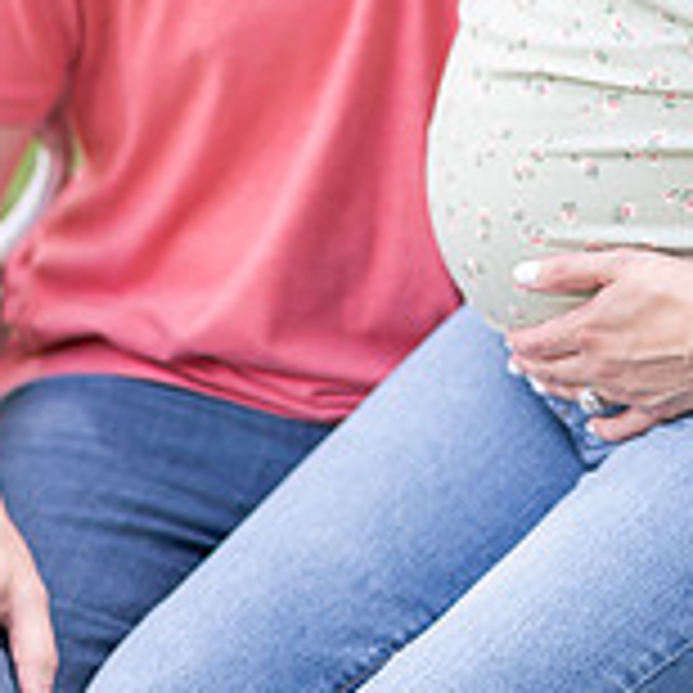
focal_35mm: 211
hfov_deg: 8.3
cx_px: 576
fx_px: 4779
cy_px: -117
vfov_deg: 8.2
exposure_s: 1/1250
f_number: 2
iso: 320
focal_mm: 85
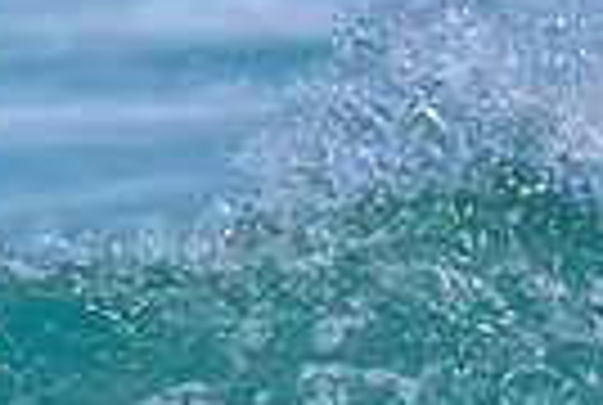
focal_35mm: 2997
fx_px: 50311
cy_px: 699
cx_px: -566
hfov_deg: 0.7
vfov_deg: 0.5
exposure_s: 1/2000
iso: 640
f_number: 11
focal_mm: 510
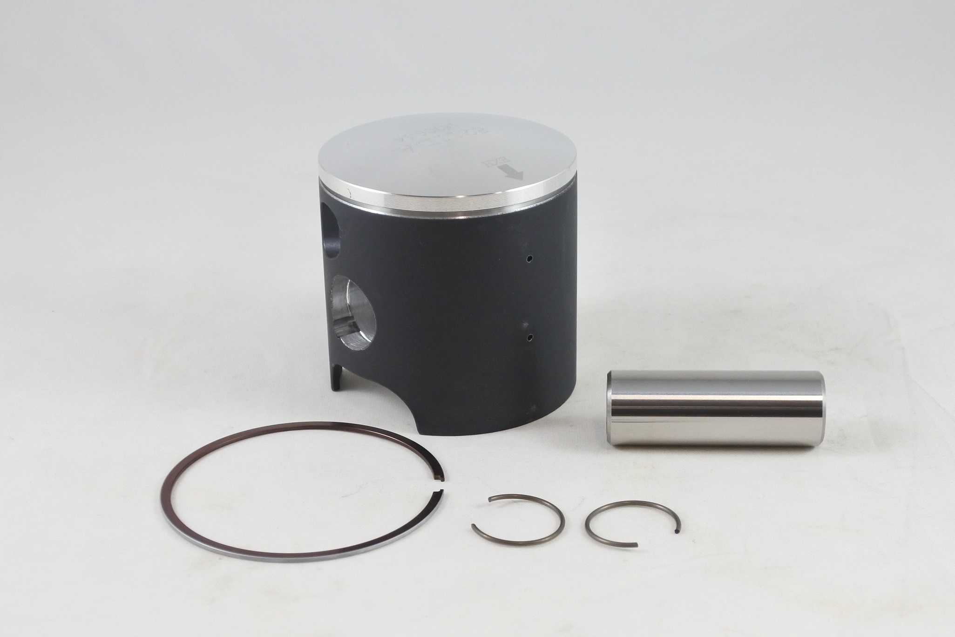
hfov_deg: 46.4
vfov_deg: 31.9
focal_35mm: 42
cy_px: 318
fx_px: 1114
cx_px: 478
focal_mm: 15.7
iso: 500
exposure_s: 1/125
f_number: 4.2
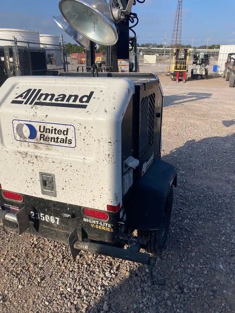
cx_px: 118
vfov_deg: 63.4
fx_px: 253
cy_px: 156
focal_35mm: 28
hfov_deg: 49.8
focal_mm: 3.99
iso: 20
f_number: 1.8
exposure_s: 1/2703
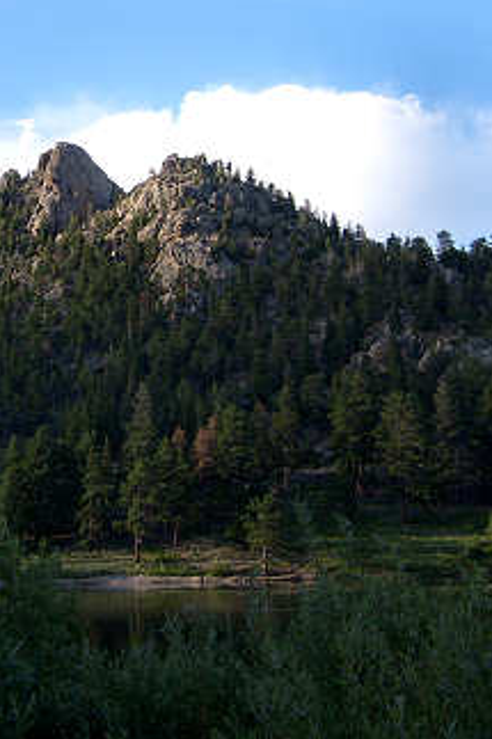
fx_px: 1272
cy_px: 279
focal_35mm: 62
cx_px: 41
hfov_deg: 21.4
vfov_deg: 32.3
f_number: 7.1
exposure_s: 1/60
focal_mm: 5.8
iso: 80
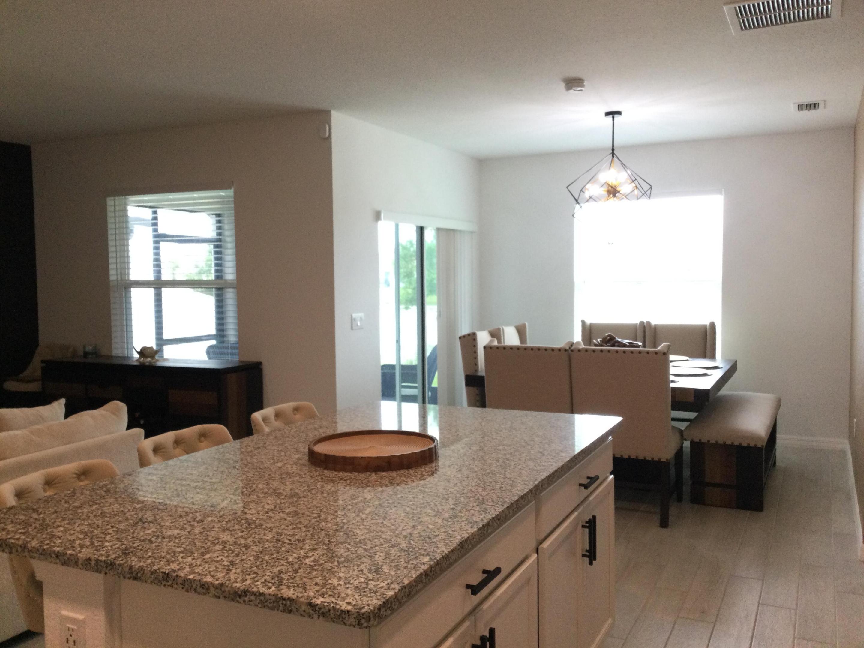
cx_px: 432
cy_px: 324
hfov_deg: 58.4
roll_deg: -0.3
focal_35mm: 31
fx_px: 774
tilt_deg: -4.1
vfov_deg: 45.4
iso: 40
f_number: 2.4
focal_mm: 3.3
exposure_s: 1/30
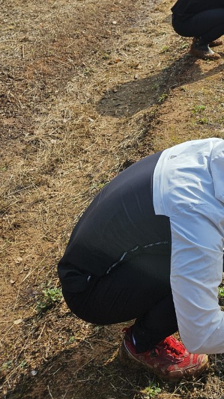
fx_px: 560
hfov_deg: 20.3
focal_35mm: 53
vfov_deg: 37.3
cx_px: 307
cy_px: 62
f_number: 1.8
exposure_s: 1/2500
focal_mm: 5.4
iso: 25
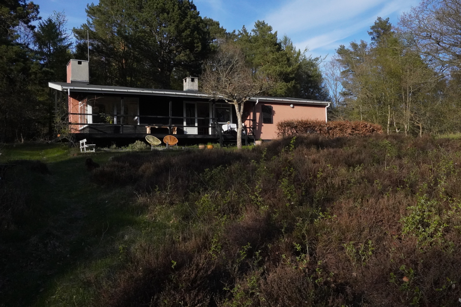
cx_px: 230
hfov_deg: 55.1
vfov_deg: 38.4
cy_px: 154
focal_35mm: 34
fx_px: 442
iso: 3200
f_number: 16
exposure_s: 1/1600
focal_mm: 23
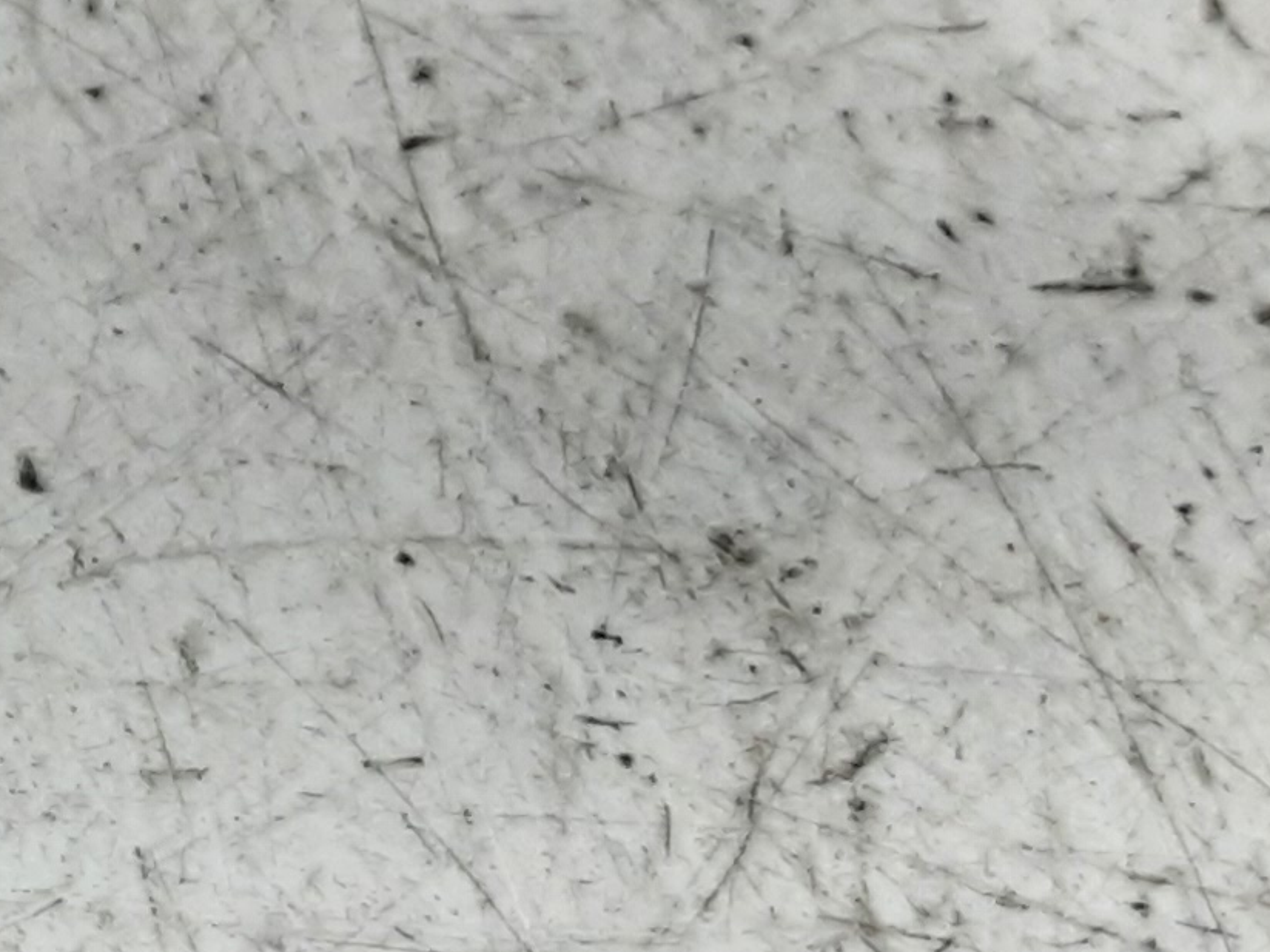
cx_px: -1128
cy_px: 322
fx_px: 3926
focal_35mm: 107
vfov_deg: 13.8
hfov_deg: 15.4
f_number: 1.9
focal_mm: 2.91
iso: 80
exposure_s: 1/50
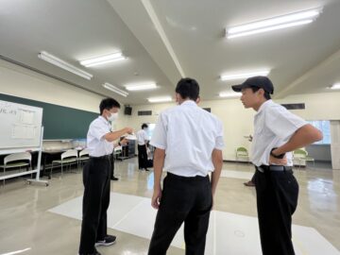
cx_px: 170
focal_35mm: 13
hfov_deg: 106.2
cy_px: 128
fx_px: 128
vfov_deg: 89.9
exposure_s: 1/120
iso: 50
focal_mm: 1.57
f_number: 1.8
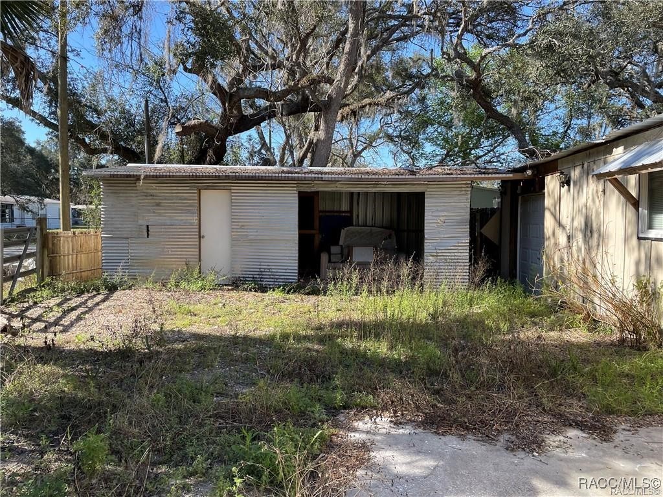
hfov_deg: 67.3
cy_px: 248
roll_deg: +0.3
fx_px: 498
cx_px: 332
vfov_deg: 53.1
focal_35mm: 26
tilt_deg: -4.2
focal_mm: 4.2
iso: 32
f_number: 1.6
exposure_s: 1/868
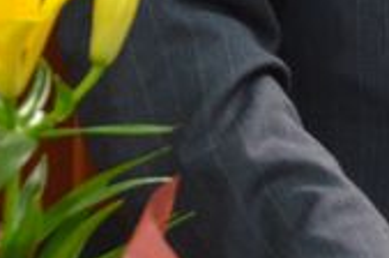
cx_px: 651
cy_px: -243
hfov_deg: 5.2
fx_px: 4271
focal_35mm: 396
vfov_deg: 3.4
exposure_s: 1/80
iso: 2000
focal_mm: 58
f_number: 5.6
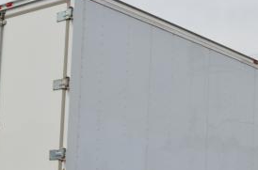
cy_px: 156
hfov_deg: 24.2
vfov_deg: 15.9
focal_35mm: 84
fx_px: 600
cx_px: 156
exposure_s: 1/320
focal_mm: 24
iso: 200
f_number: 10
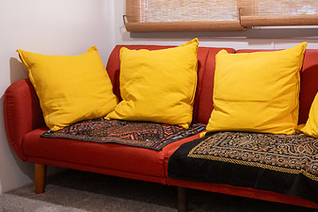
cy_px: 59
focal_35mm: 50
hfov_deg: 38.2
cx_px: 251
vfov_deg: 26.7
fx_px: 441
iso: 5000
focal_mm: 29
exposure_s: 1/160
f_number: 6.3
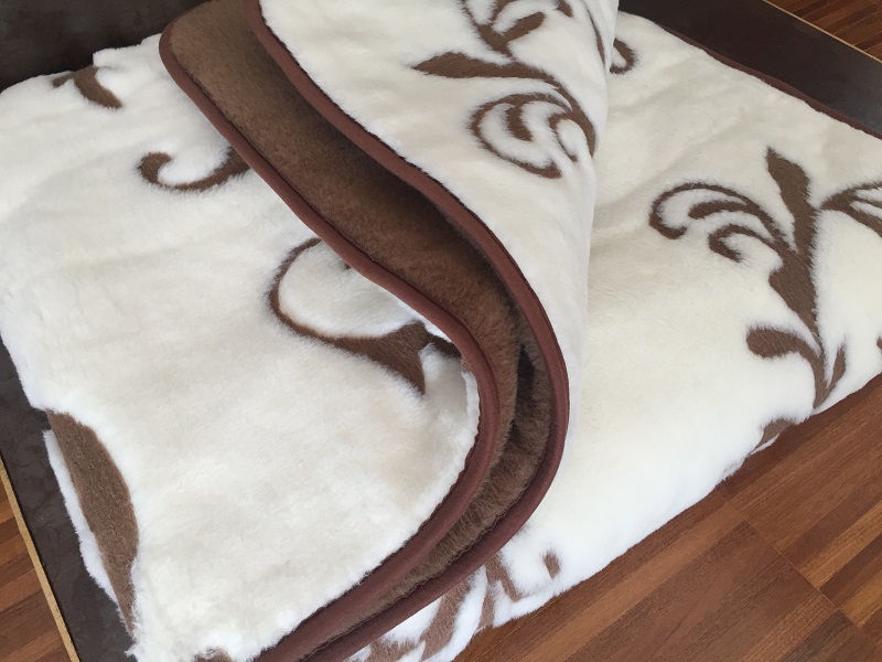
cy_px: 331
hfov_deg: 61.7
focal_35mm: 29
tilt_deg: -52.1
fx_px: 739
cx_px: 441
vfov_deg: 48.2
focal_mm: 4.15
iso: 40
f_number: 2.2
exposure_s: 1/30
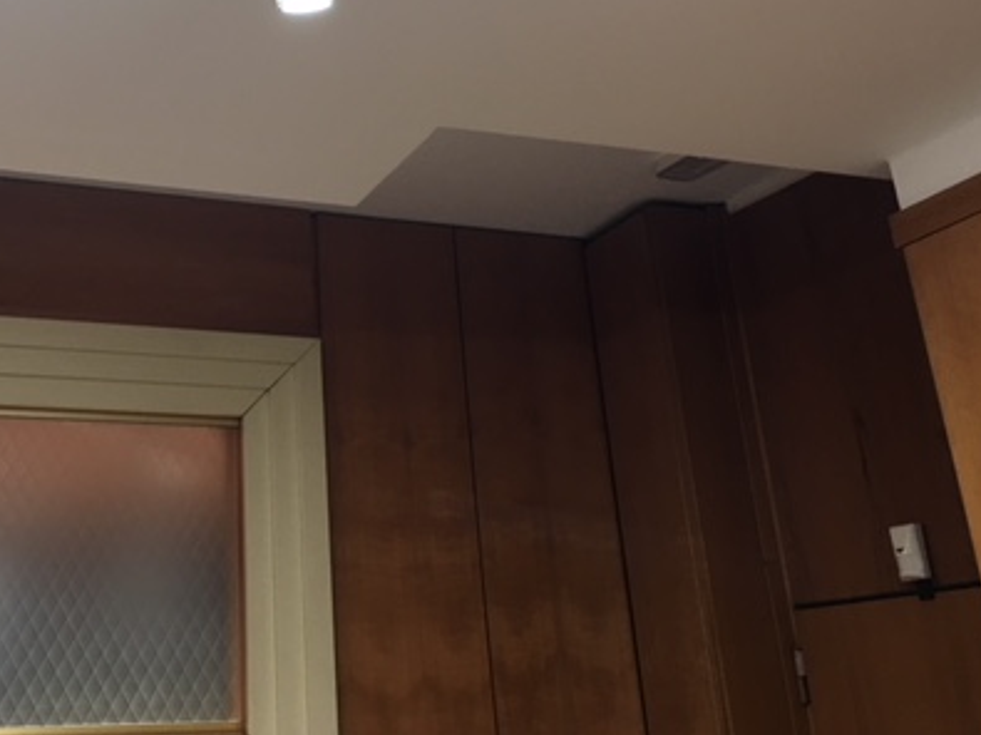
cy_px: 184
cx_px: 278
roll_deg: +1.5
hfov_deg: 39.6
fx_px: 1332
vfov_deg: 30.4
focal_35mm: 47
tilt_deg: +22.8
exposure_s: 1/33
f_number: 2.2
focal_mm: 4.15
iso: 25
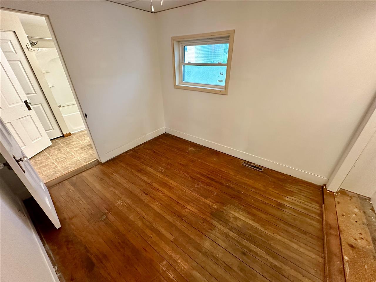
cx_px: 188
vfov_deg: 85.7
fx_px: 152
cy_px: 141
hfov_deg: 102.1
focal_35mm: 14
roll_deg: +0.6
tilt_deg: -28.2
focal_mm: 2.22
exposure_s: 1/60
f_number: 2.2
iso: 500
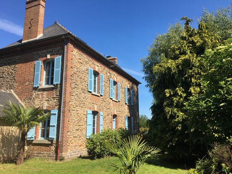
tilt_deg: +13.1
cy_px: 87
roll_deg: +0.3
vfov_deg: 48.2
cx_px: 116
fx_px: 194
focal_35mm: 29
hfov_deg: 61.7
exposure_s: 1/1479
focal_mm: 4.15
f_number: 2.2
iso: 25
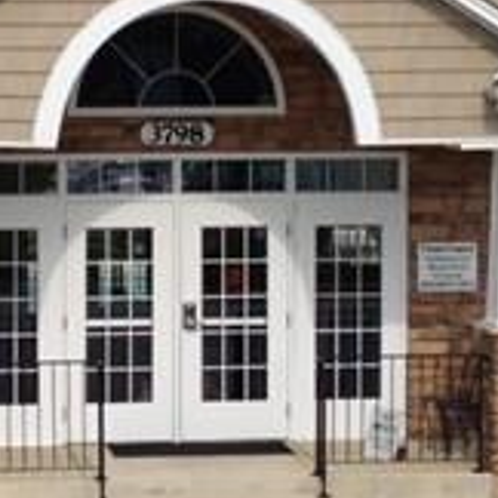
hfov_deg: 8.9
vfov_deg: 8.9
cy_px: 181
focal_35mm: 196
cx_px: 166
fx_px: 3190
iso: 64
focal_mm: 4.28
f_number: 2.4
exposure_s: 1/1577
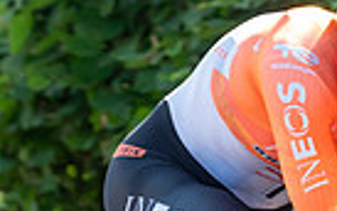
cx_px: 374
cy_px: 378
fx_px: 6814
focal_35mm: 741
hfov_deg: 2.8
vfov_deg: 1.8
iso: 800
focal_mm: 130
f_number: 3.5
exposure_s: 1/1000
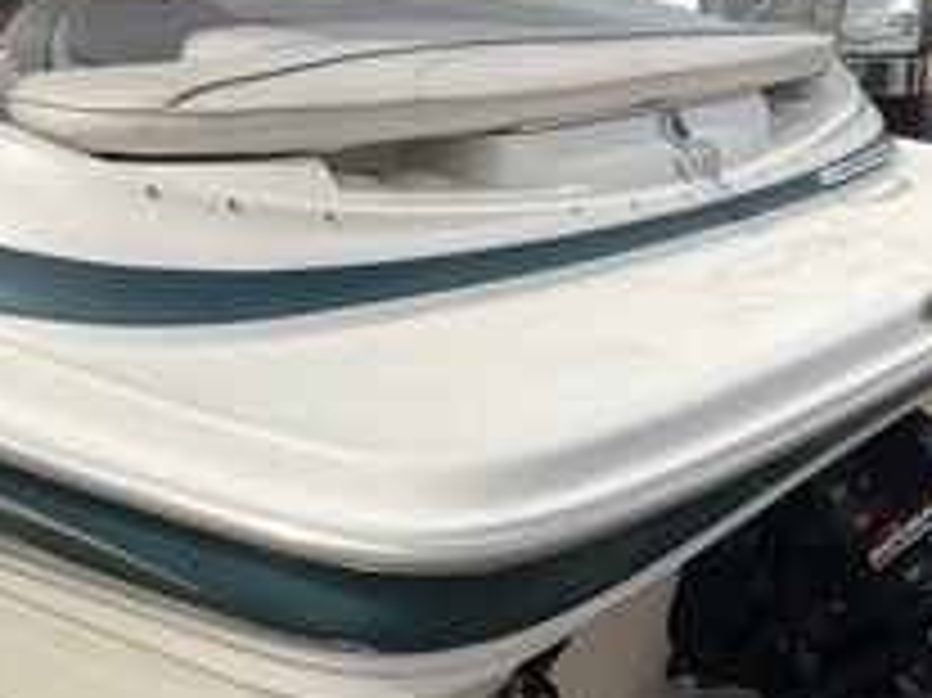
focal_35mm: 56
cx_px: 450
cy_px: 392
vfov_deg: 26.1
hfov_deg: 34.4
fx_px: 1507
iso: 25
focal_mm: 3
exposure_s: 1/3534
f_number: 1.8
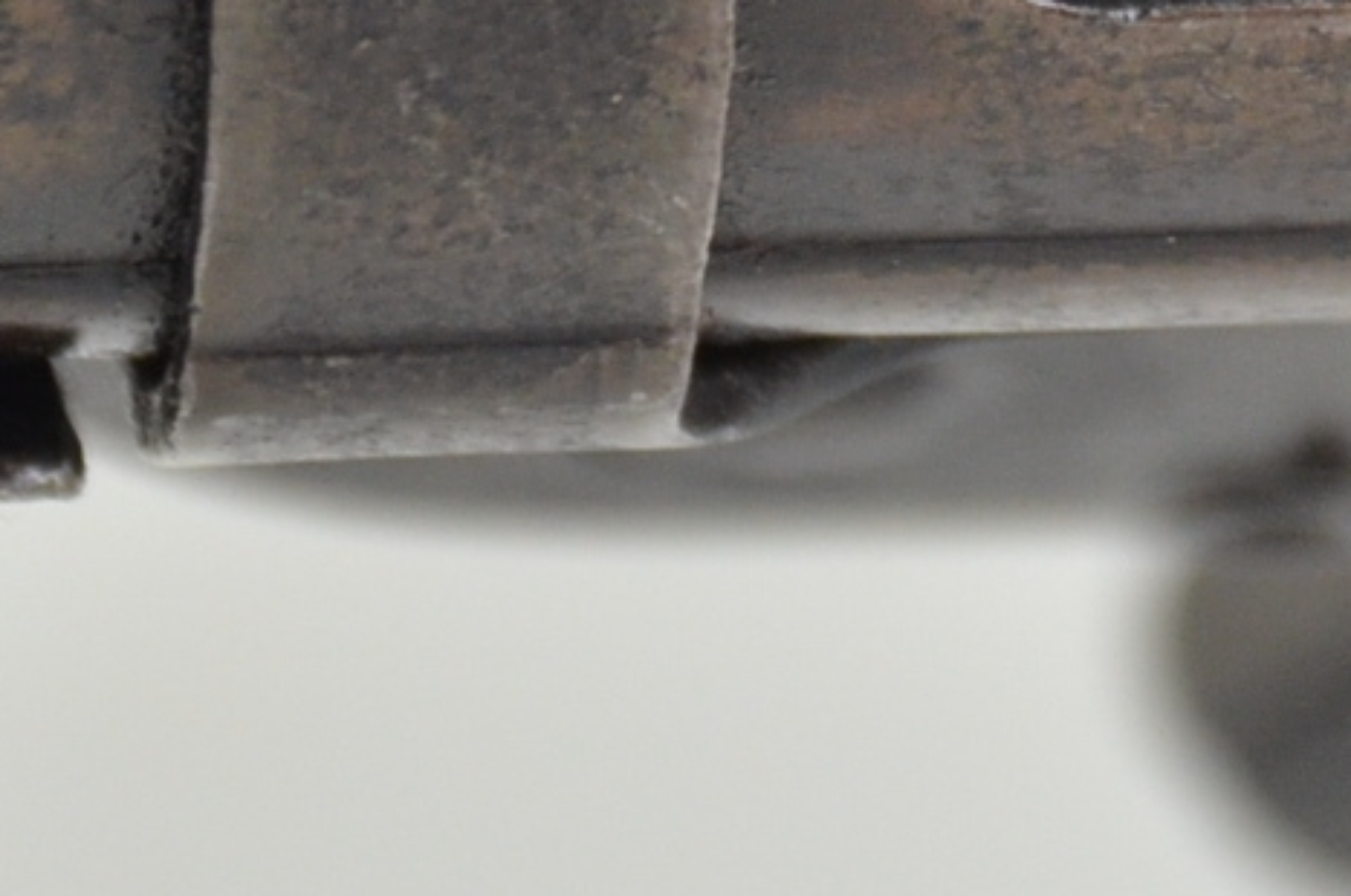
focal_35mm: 1068
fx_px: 40010
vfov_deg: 1.3
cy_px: -532
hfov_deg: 1.9
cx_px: 1577
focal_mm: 135
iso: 800
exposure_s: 1/200
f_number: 5.6
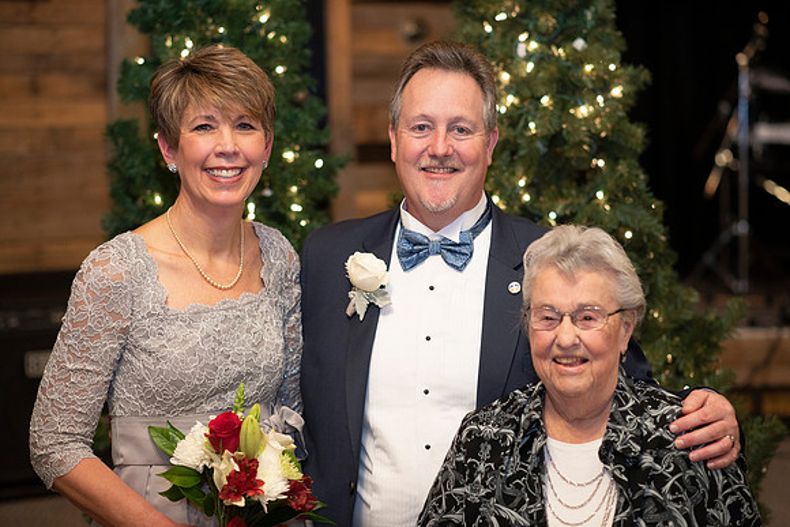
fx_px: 1866
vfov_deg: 16.1
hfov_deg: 23.9
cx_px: 395
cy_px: 264
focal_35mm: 85
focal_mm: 85
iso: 1000
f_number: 2.2
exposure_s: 1/200
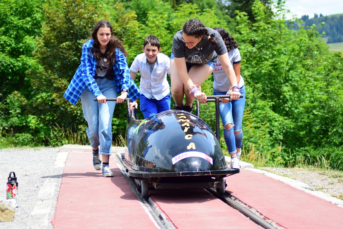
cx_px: 172
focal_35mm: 105
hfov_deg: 19.5
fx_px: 1000
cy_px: 114
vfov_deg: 13.0
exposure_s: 1/1250
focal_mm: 70
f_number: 4
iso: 360
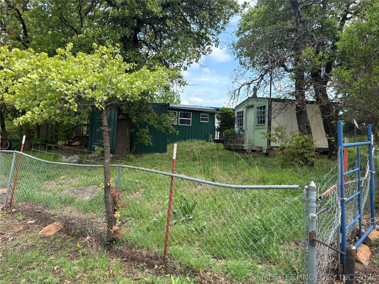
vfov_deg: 53.1
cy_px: 142
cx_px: 190
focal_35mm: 26
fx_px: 285
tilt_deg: +1.9
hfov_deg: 67.3
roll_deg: -2.4
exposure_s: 1/1139
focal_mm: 5.96
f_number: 1.6
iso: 50
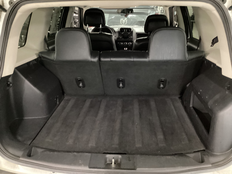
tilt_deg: -22.7
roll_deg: +0.0
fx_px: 208
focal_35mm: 31
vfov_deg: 45.4
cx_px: 116
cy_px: 87
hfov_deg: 58.4
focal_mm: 3.3
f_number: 2.4
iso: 800
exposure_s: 1/17
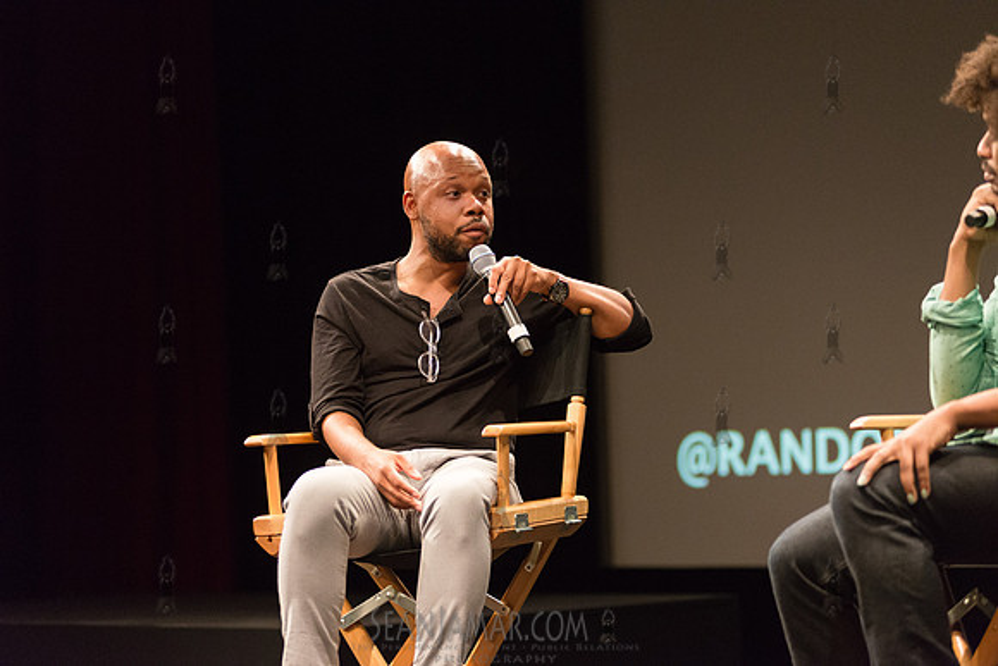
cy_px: 333
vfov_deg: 10.2
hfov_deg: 15.2
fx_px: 3743
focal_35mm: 135
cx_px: 499
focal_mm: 135
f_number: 2.8
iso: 4000
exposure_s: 1/200
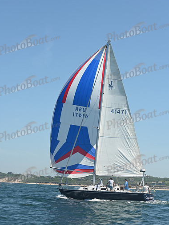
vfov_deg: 25.3
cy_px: 102
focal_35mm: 77
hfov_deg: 19.1
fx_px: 501
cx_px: 83
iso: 320
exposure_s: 1/1000
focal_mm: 70
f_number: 8
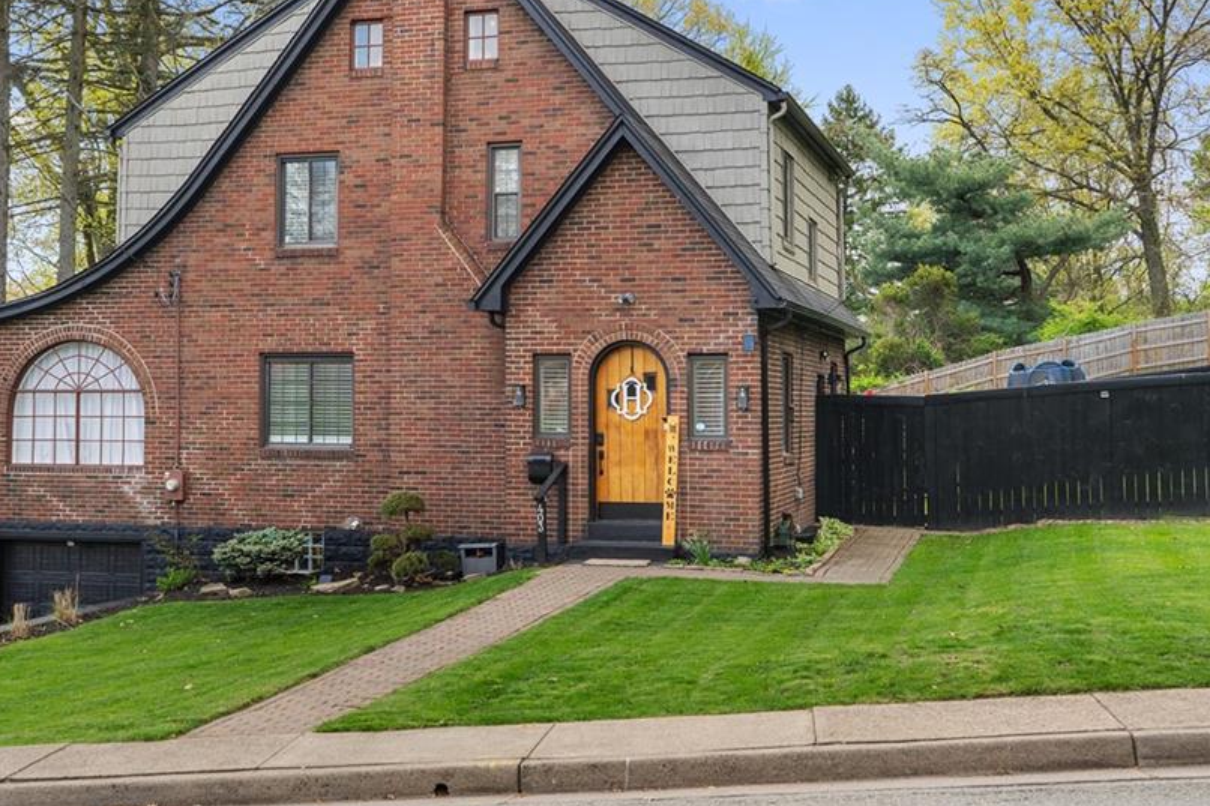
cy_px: 302
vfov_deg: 28.5
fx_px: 1579
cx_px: 444
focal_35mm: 47
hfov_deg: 41.6
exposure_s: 1/100
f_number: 6.3
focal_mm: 37
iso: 125
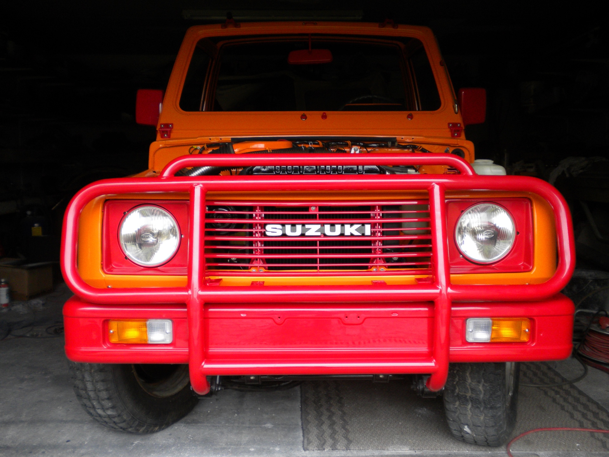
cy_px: 228
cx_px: 304
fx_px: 616
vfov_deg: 40.7
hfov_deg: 52.6
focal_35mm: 35
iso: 150
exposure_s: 1/60.6
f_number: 3.1
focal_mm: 6.3
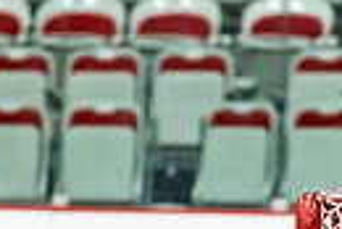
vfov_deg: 2.4
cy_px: 501
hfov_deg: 3.6
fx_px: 5440
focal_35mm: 572
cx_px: -66
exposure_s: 1/1000
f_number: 2.8
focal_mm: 108
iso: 3200
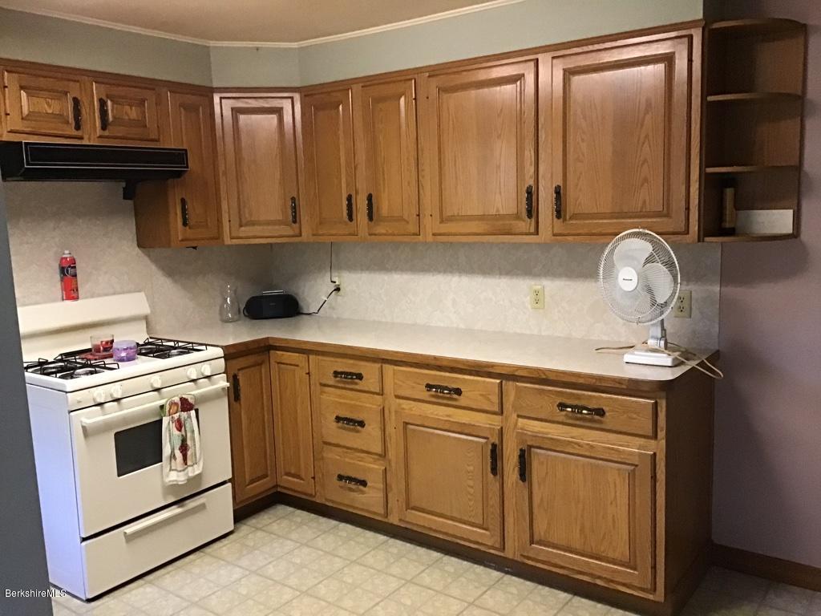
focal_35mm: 31
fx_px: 735
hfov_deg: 58.4
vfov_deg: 45.4
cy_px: 308
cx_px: 410
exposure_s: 1/20
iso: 200
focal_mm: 3.3
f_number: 2.4
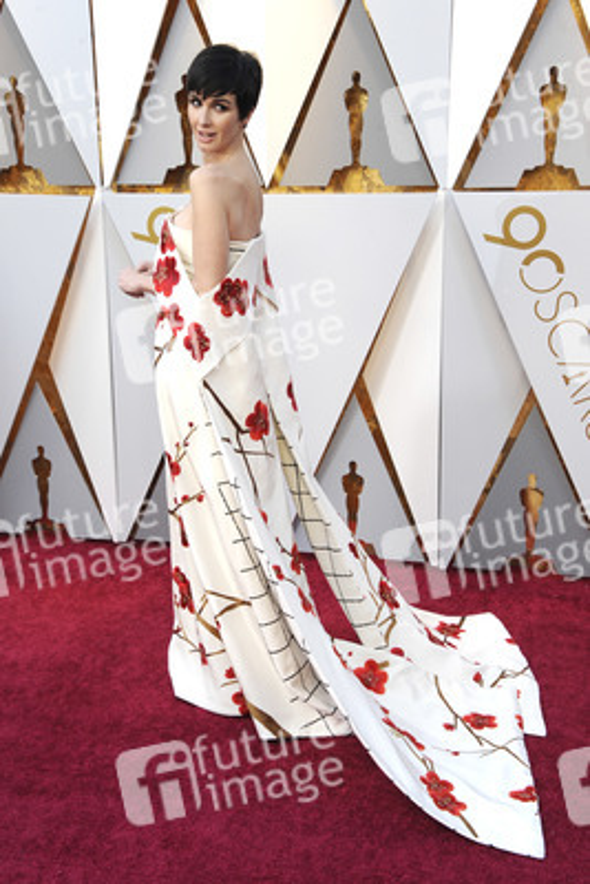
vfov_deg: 41.1
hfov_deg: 28.1
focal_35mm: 48
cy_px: 442
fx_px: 1179
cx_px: 295
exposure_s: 1/250
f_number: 7.1
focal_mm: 48
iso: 800
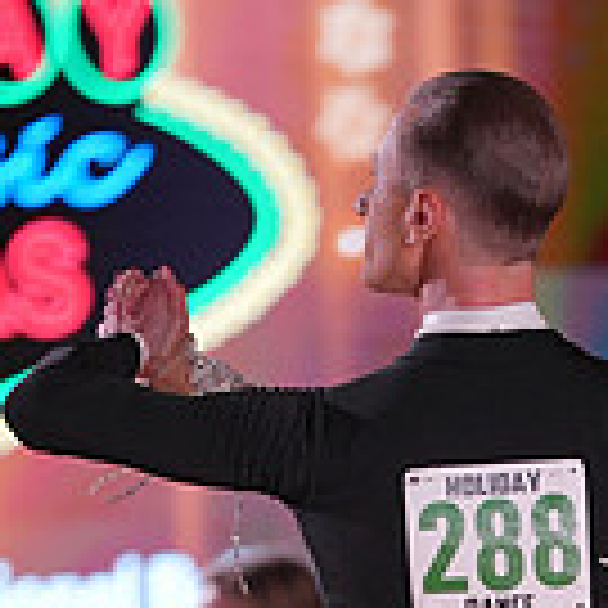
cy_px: 1009
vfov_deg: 2.7
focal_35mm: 641
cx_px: 682
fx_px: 12738
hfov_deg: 2.7
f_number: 2.8
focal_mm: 175
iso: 800
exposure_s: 1/400
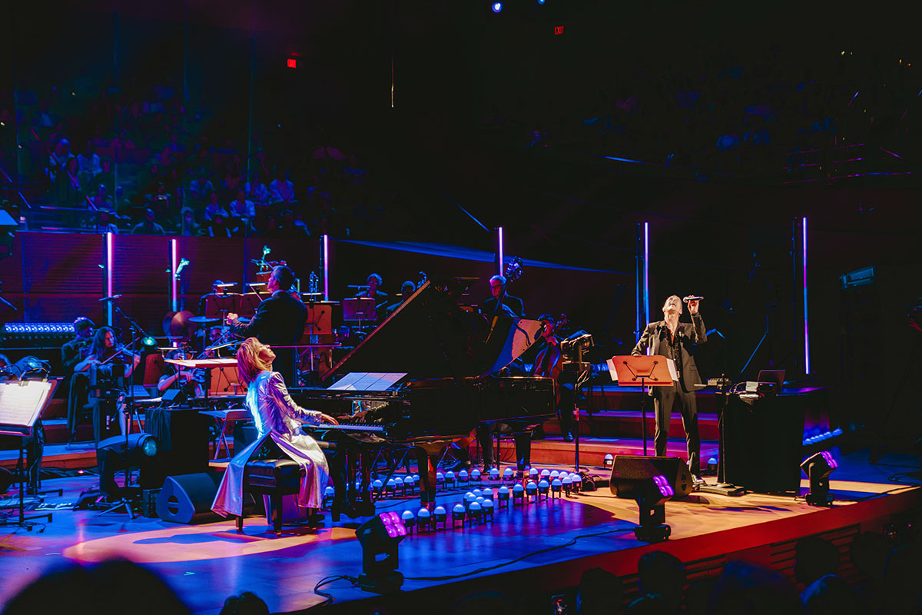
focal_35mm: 55
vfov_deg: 24.6
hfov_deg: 36.2
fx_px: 1409
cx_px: 461
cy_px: 308
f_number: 3.2
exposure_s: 1/320
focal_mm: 55
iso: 2000
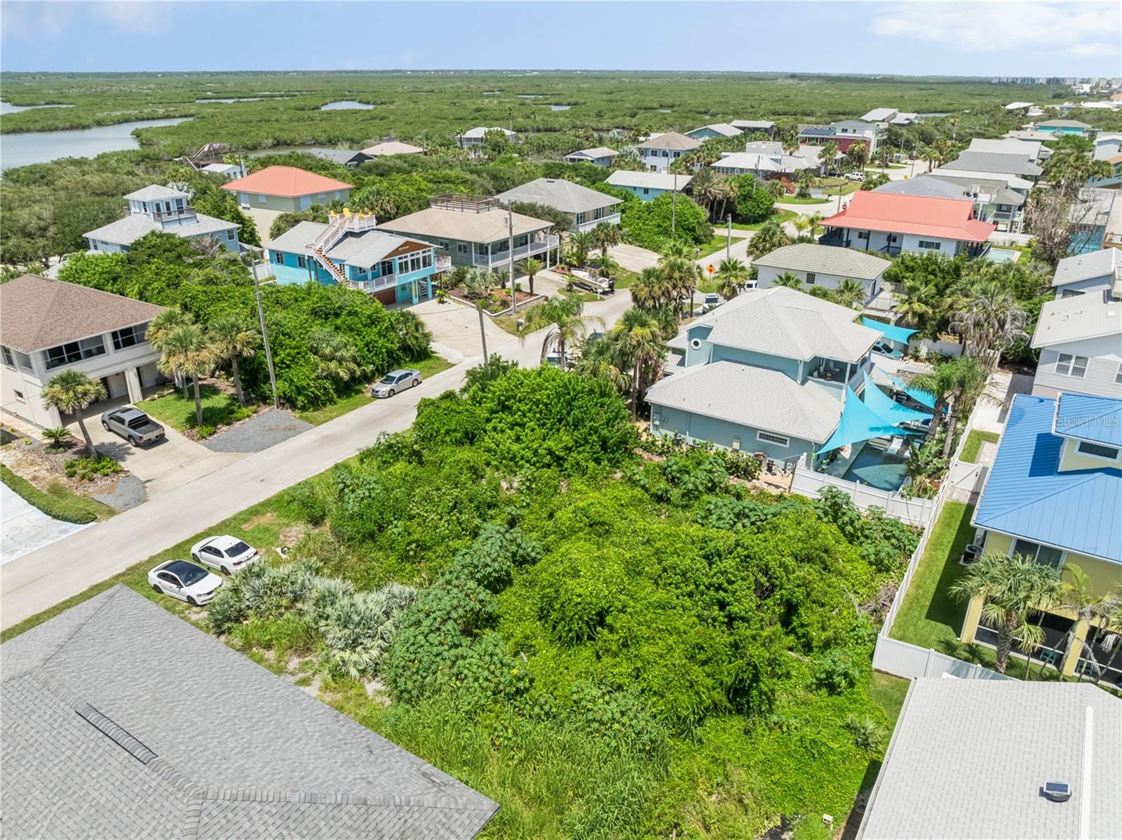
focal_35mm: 24
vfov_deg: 56.7
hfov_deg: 71.6
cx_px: 561
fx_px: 777
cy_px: 420
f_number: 2.8
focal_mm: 12.3
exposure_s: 1/120
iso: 100
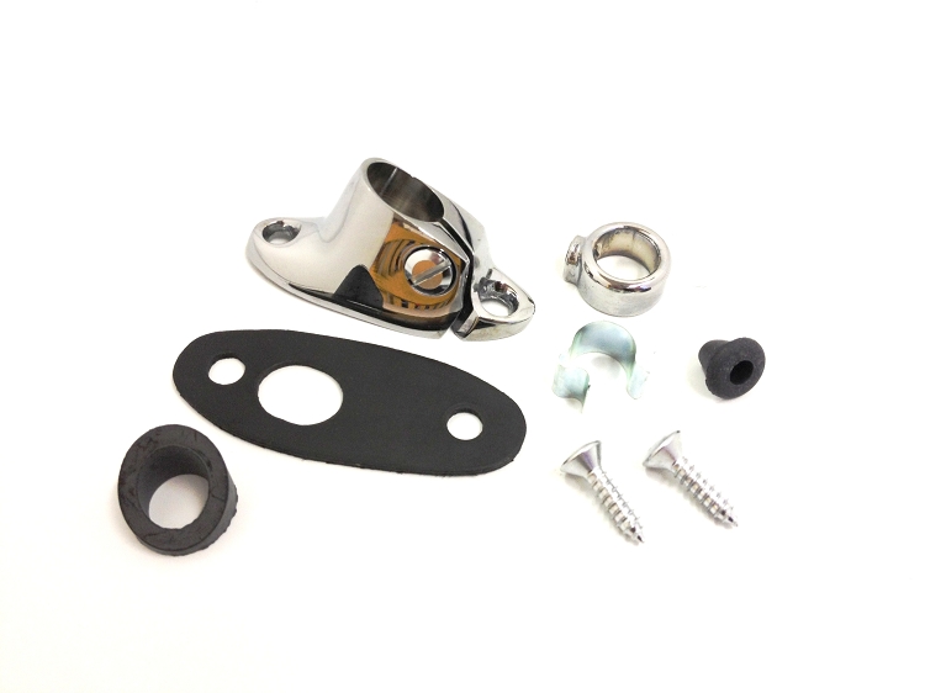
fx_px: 935
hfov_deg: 52.6
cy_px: 346
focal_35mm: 35
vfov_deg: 40.7
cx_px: 462
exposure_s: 1/20
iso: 64
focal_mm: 4.28
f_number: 2.4
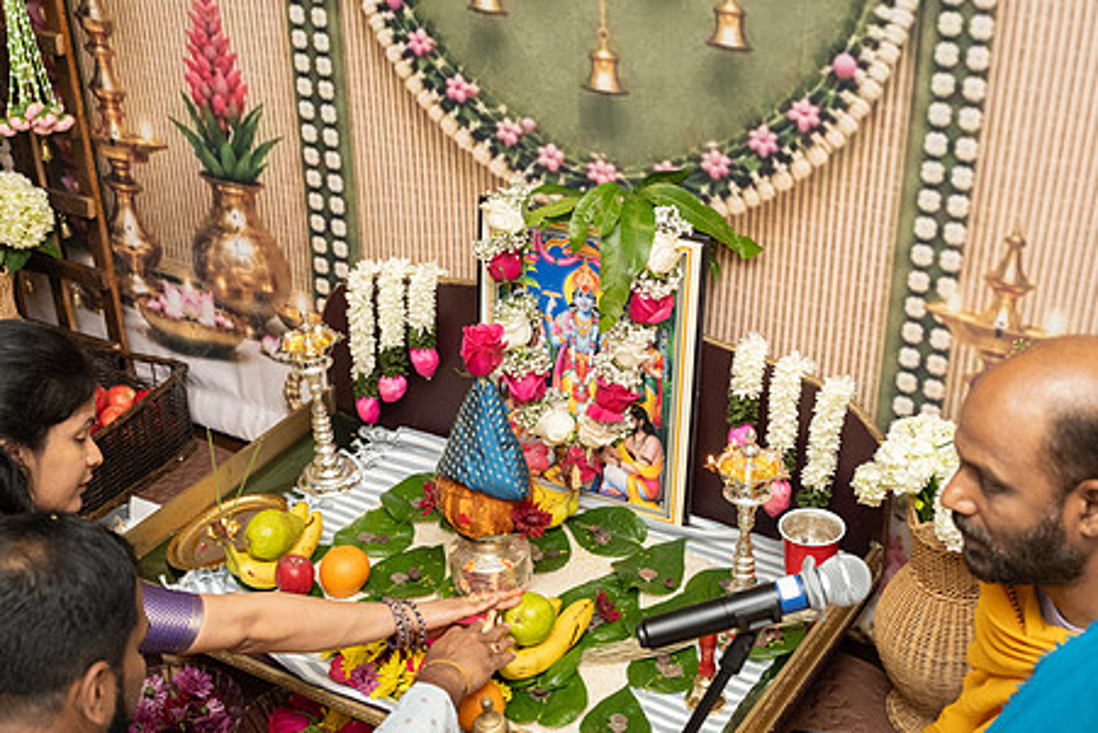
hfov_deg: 38.8
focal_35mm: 51
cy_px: 462
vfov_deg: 26.4
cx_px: 486
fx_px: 1556
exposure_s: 1/160
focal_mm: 35
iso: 1000
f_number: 3.5
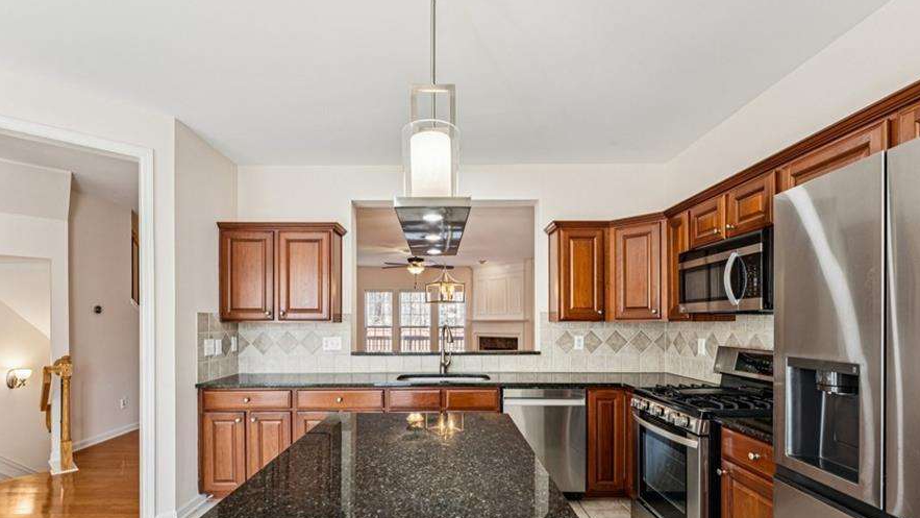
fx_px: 415
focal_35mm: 17
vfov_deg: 62.9
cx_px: 447
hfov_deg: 95.9
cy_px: 328
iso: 320
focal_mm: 14
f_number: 8
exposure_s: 1/30
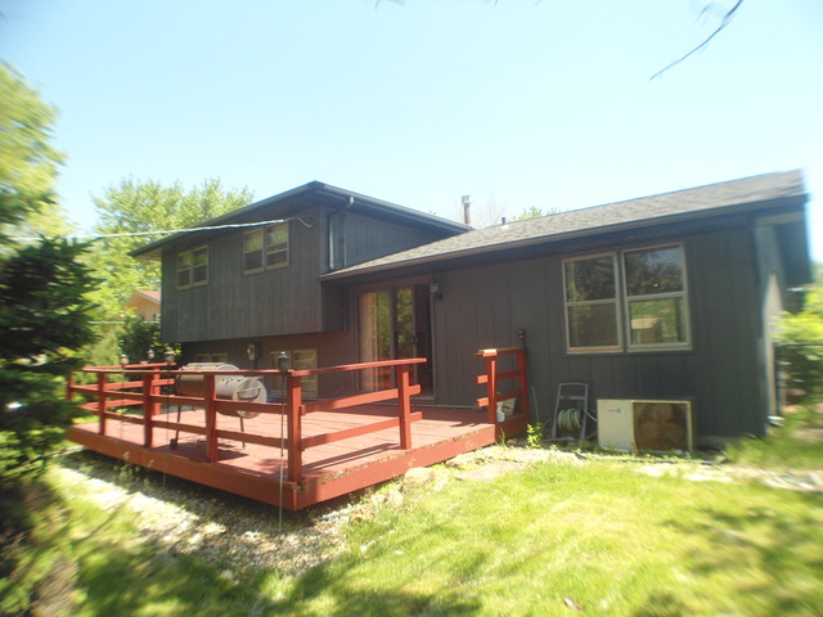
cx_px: 412
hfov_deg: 58.4
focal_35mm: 31
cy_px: 308
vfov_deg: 45.4
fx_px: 737
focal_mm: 5.6
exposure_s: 1/250
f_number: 3
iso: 80
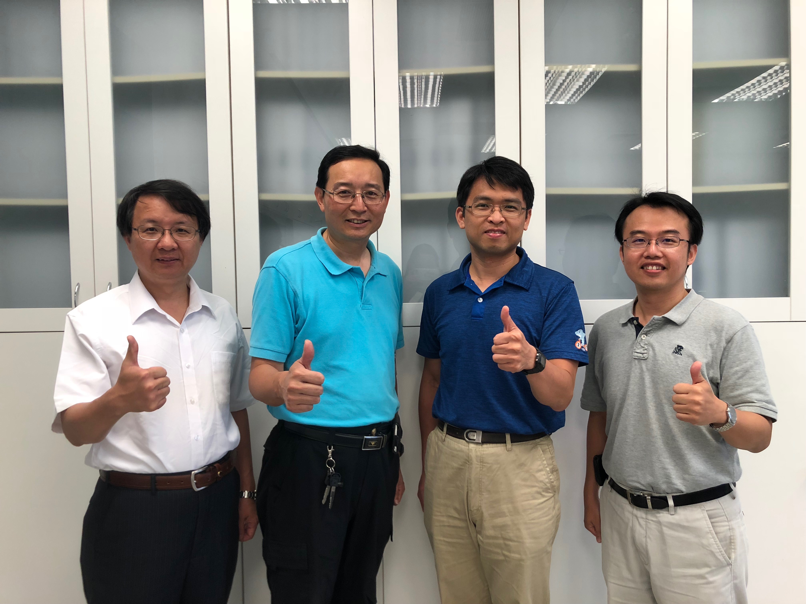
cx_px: 403
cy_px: 302
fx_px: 675
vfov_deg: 48.2
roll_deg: +1.0
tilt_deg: -2.0
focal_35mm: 29
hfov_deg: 61.7
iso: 32
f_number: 1.8
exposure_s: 1/30
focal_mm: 3.99
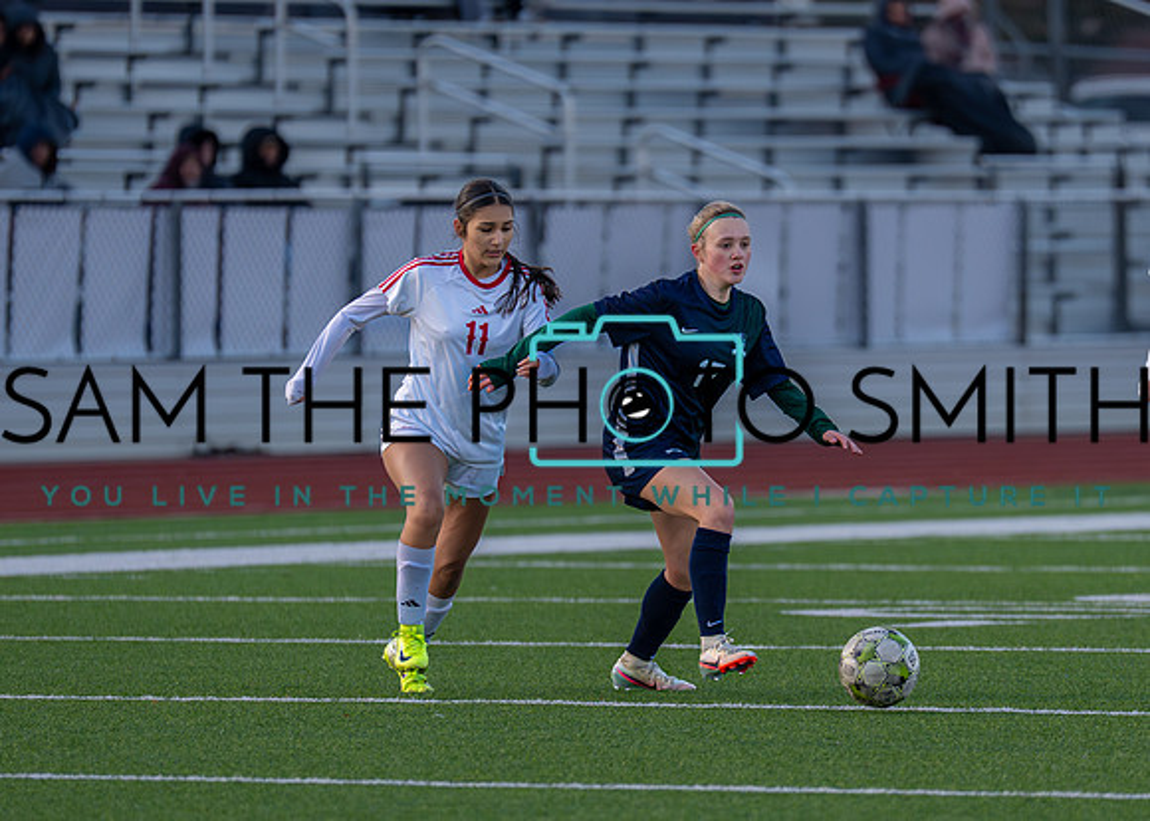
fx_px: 13264
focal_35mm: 406
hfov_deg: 5.0
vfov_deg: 3.5
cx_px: 731
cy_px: 480
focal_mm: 200
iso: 800
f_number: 2.8
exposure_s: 1/1600
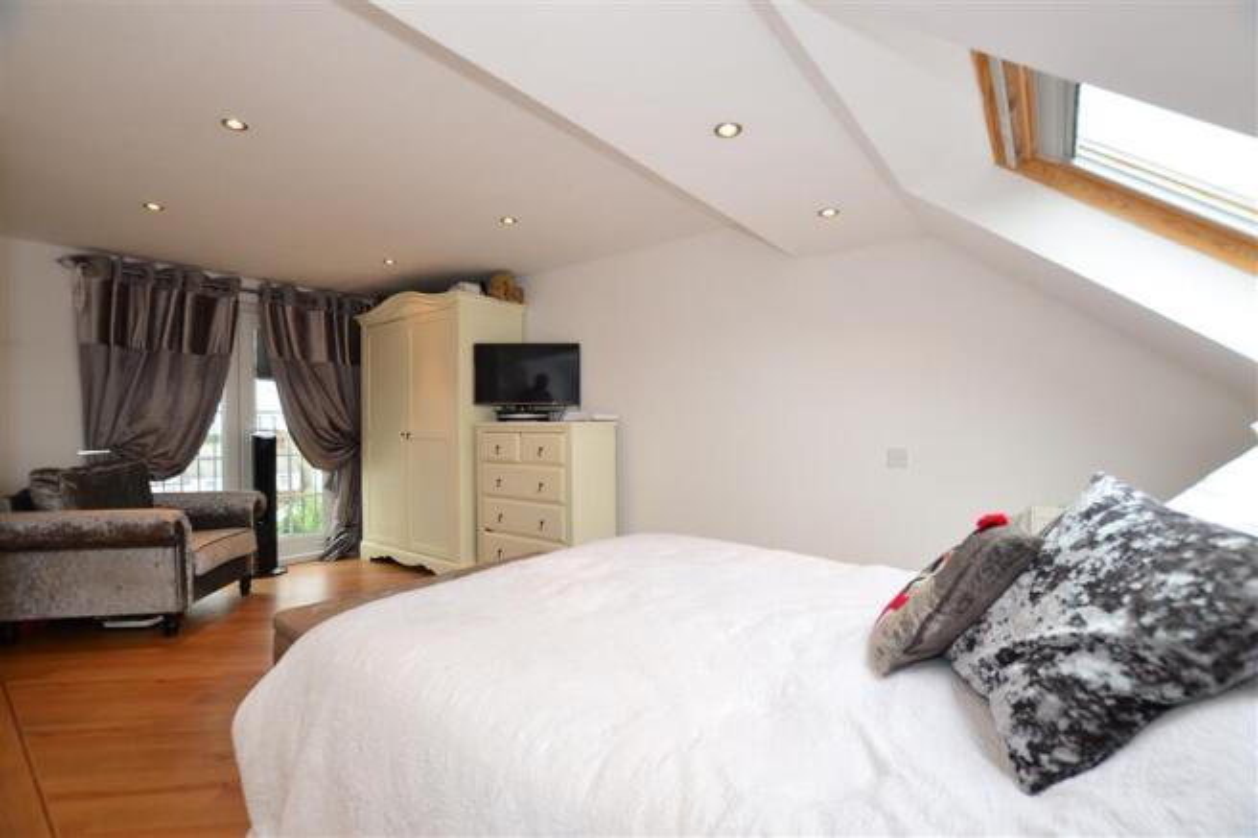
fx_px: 524
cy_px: 419
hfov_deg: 100.4
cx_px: 629
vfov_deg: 77.3
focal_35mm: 15
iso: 200
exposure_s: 1/60
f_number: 5
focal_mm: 10
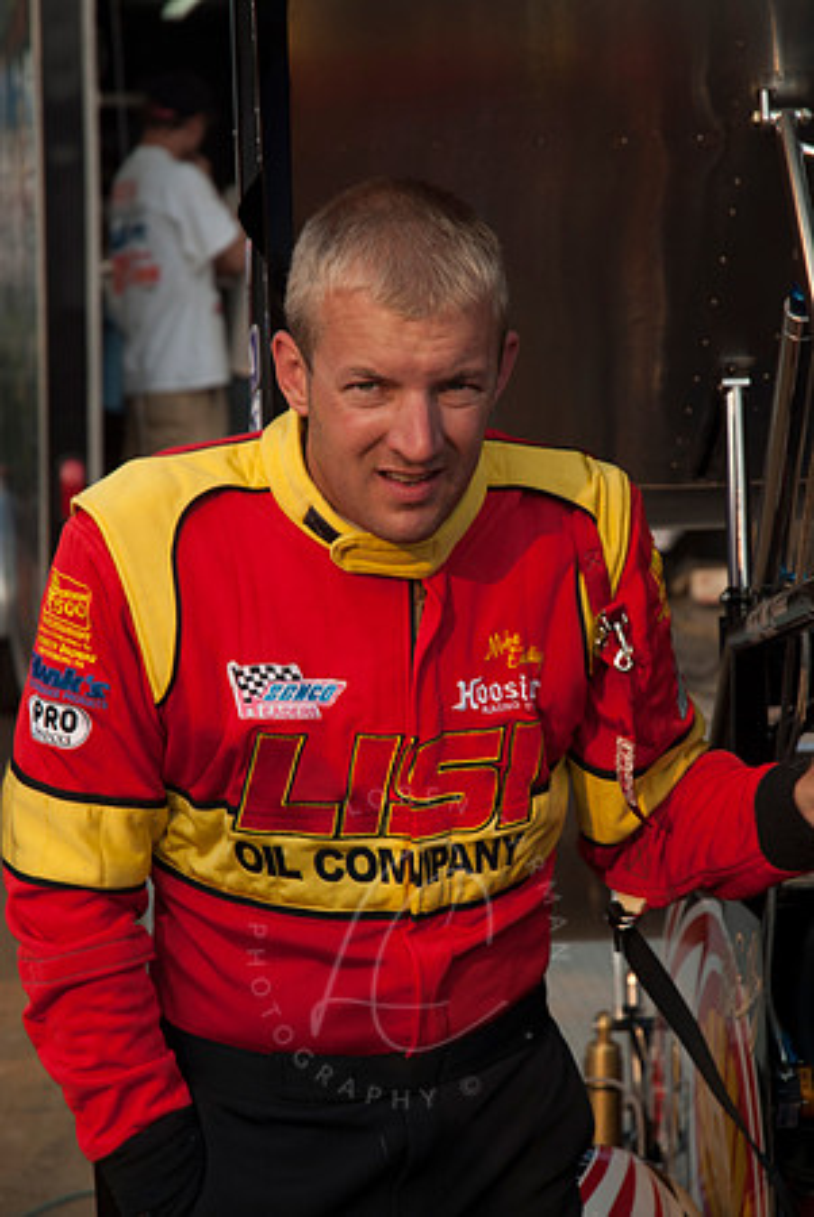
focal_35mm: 105
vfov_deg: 19.4
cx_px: 407
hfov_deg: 13.1
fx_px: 3553
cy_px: 608
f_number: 5.6
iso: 100
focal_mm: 70
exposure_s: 1/400
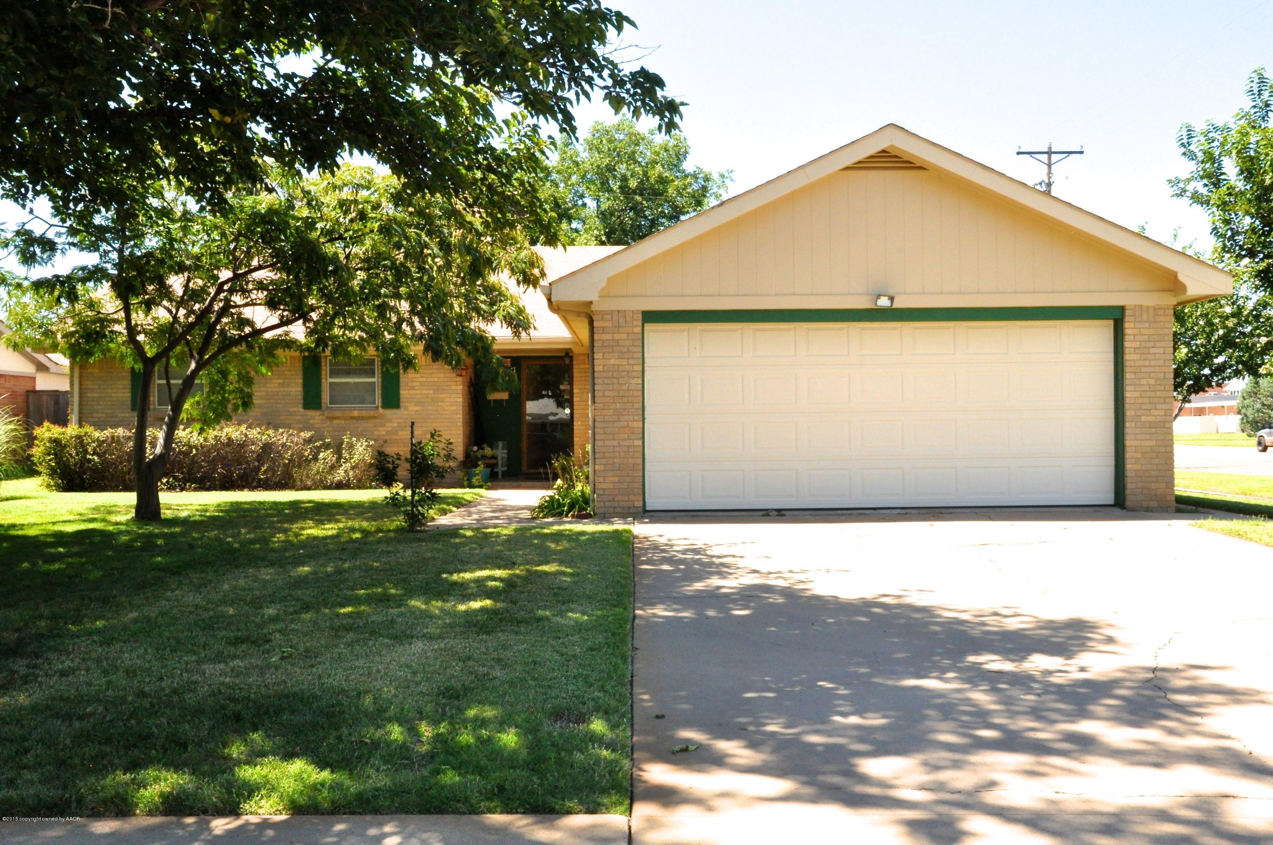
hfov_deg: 53.2
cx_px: 636
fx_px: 1271
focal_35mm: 36
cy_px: 422
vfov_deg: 36.8
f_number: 25
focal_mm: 24
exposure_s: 1/200
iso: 1600
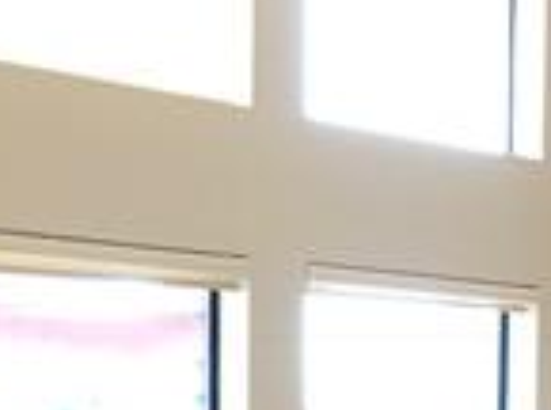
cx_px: 255
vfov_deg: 11.4
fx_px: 1969
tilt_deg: -6.1
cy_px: 638
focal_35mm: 124
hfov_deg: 15.9
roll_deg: +0.1
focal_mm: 3.99
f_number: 1.8
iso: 32
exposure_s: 1/60
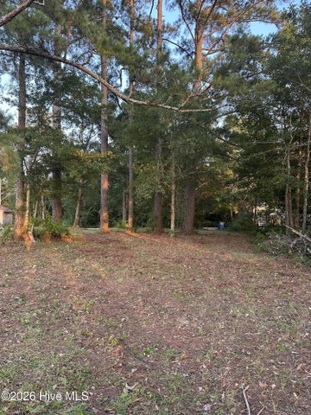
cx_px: 156
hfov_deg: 56.8
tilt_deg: +1.5
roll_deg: -1.4
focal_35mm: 24
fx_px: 287
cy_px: 208
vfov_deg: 71.6
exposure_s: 1/121
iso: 125
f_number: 1.78
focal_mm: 6.86
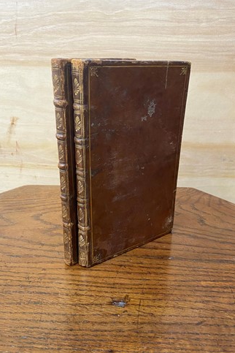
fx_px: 274
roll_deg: -1.0
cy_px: 171
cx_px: 112
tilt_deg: -19.9
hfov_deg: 46.4
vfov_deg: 65.5
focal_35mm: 28
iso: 500
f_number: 1.8
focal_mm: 4.25
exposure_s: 1/33
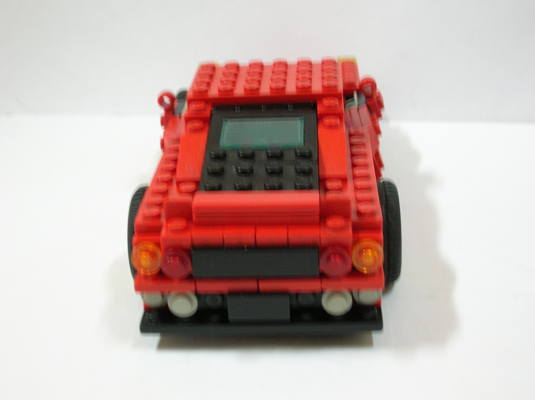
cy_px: 200
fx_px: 896
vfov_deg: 25.2
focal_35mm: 58
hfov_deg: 33.3
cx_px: 268
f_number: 3.5
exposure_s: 1/1.7
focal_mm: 9.7
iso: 100
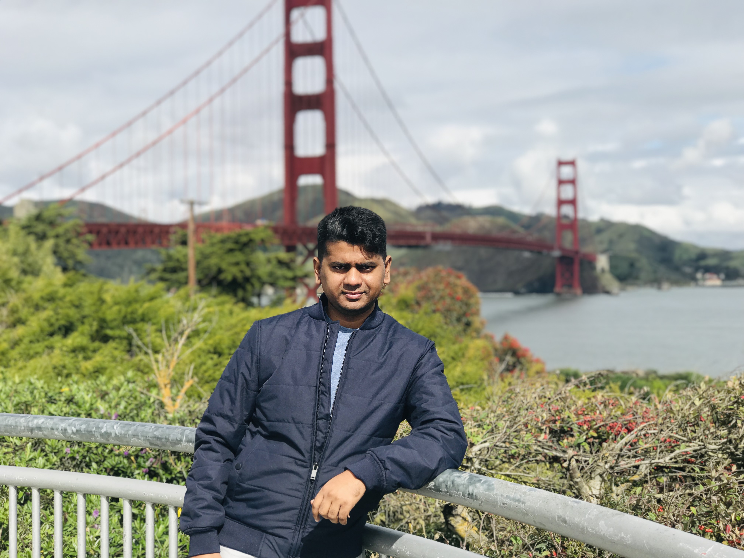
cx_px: 372
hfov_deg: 33.8
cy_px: 279
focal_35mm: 57
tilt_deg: -1.0
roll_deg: +1.2
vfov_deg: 25.7
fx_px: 1225
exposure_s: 1/921
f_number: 2.8
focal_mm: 6.6
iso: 20
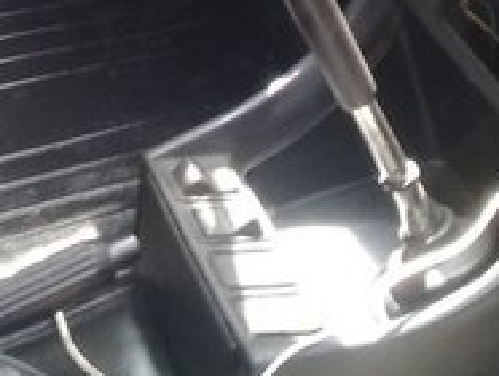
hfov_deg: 17.8
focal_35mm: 110
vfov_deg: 12.5
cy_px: -265
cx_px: 156
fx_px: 1588
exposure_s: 1/33
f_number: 2.2
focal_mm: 3.3
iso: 50
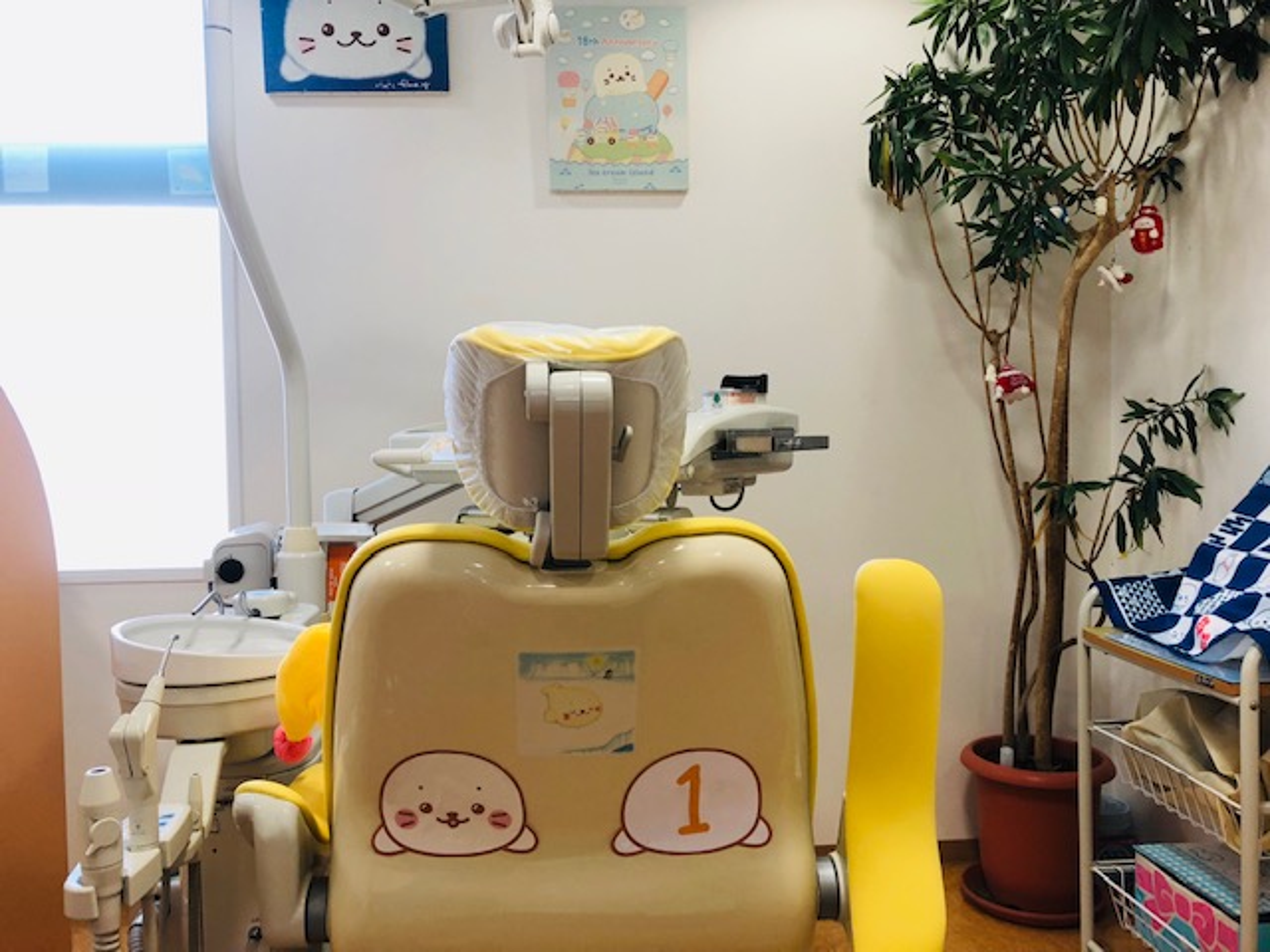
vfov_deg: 49.7
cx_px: 635
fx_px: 1027
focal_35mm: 28
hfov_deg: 63.4
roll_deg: +1.6
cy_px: 476
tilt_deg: -0.7
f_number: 1.8
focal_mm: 3.99
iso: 25
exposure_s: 1/33
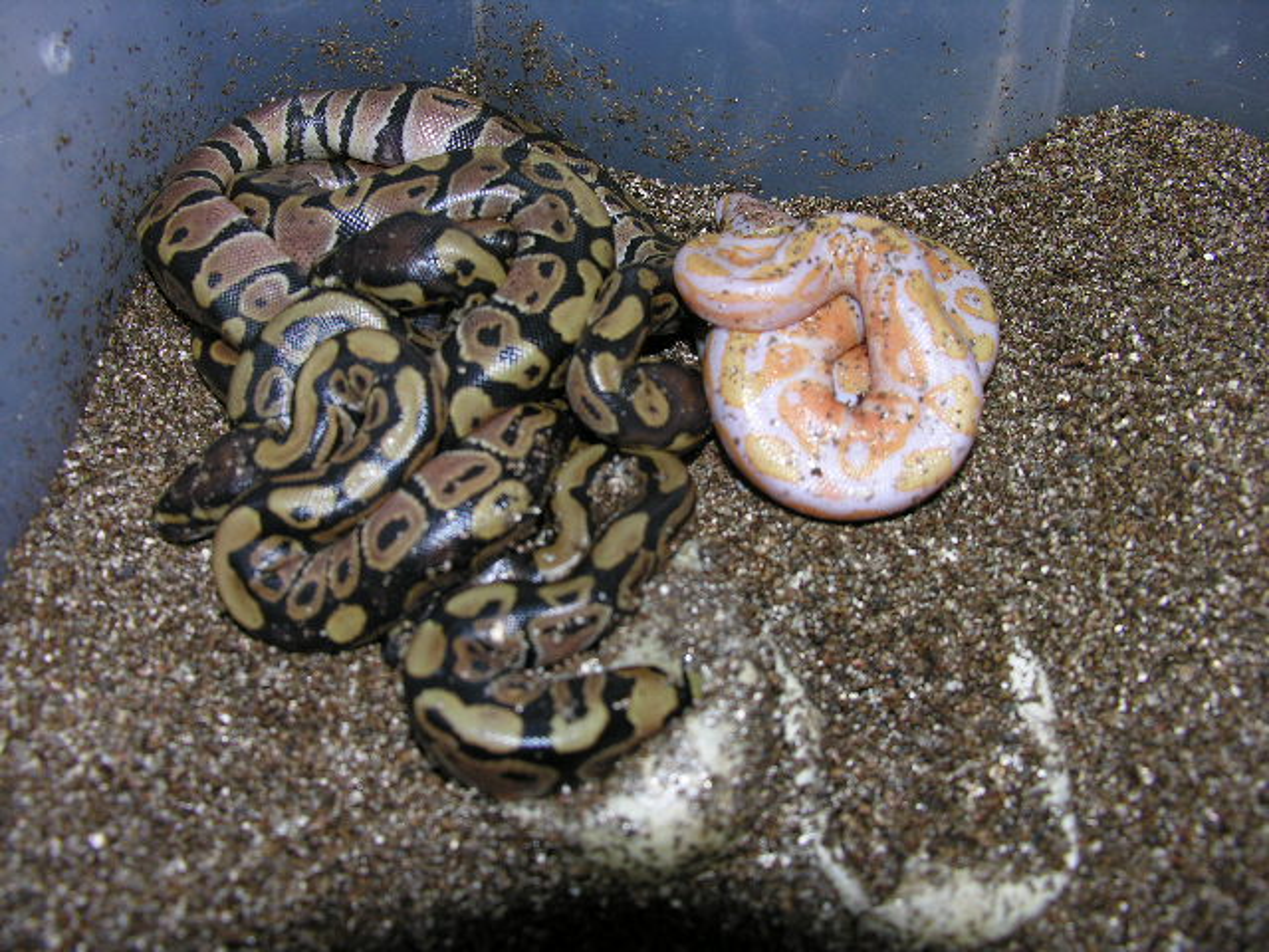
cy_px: 476
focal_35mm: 35
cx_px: 634
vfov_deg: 40.7
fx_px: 1283
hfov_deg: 52.6
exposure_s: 1/60.1
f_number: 2.8
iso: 50
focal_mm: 8.9
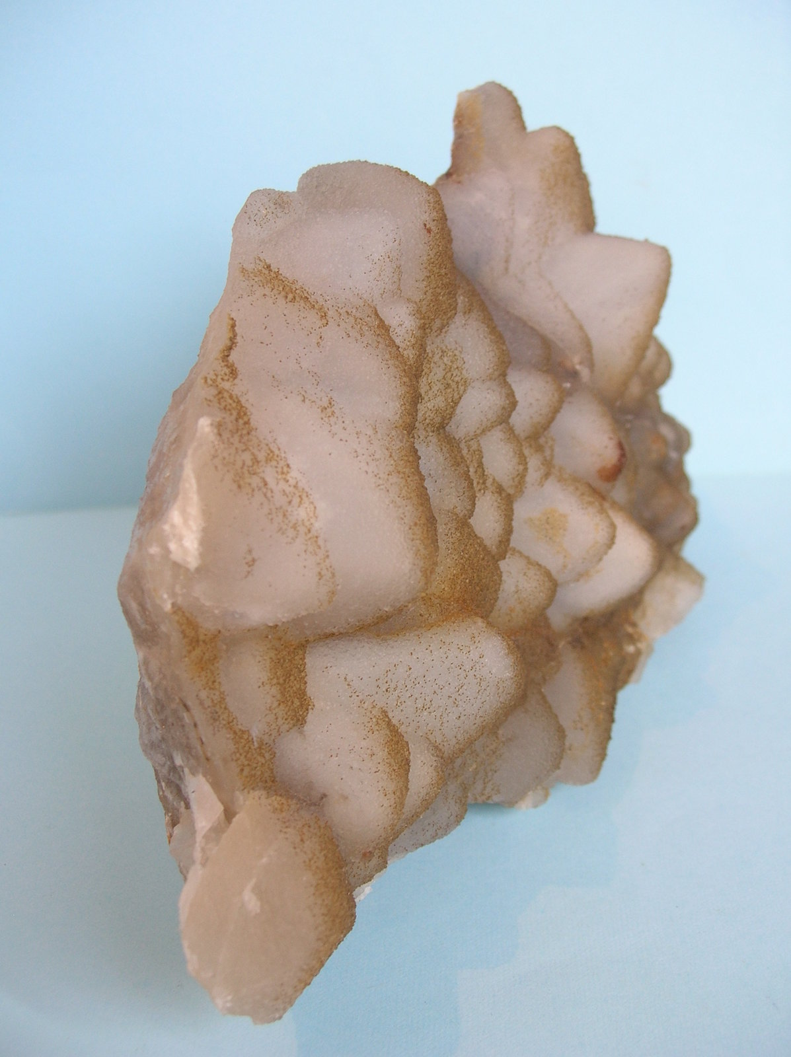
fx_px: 1099
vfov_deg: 51.4
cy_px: 528
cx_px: 396
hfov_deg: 39.6
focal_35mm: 36
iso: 50
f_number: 2.7
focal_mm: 6
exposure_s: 1/14
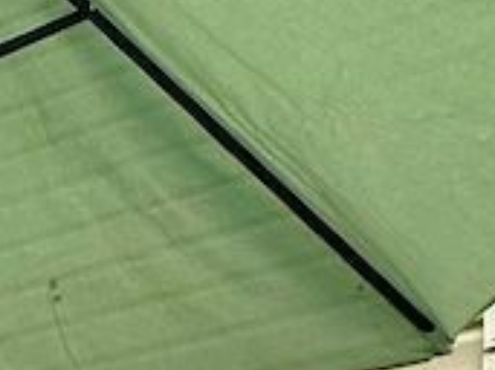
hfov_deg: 13.9
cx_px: -648
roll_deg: +0.0
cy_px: 905
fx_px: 1500
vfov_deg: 11.5
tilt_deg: +0.0
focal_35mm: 105
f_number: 2.2
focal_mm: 2.22
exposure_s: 1/725
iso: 40
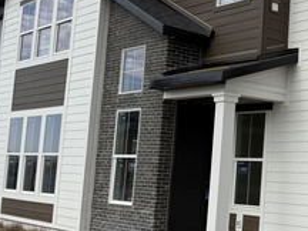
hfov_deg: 25.5
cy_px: 94
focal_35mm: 71
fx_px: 632
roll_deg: -2.7
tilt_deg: +7.8
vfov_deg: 20.7
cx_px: 335
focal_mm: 6.76
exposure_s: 1/5714
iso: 80
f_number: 1.78
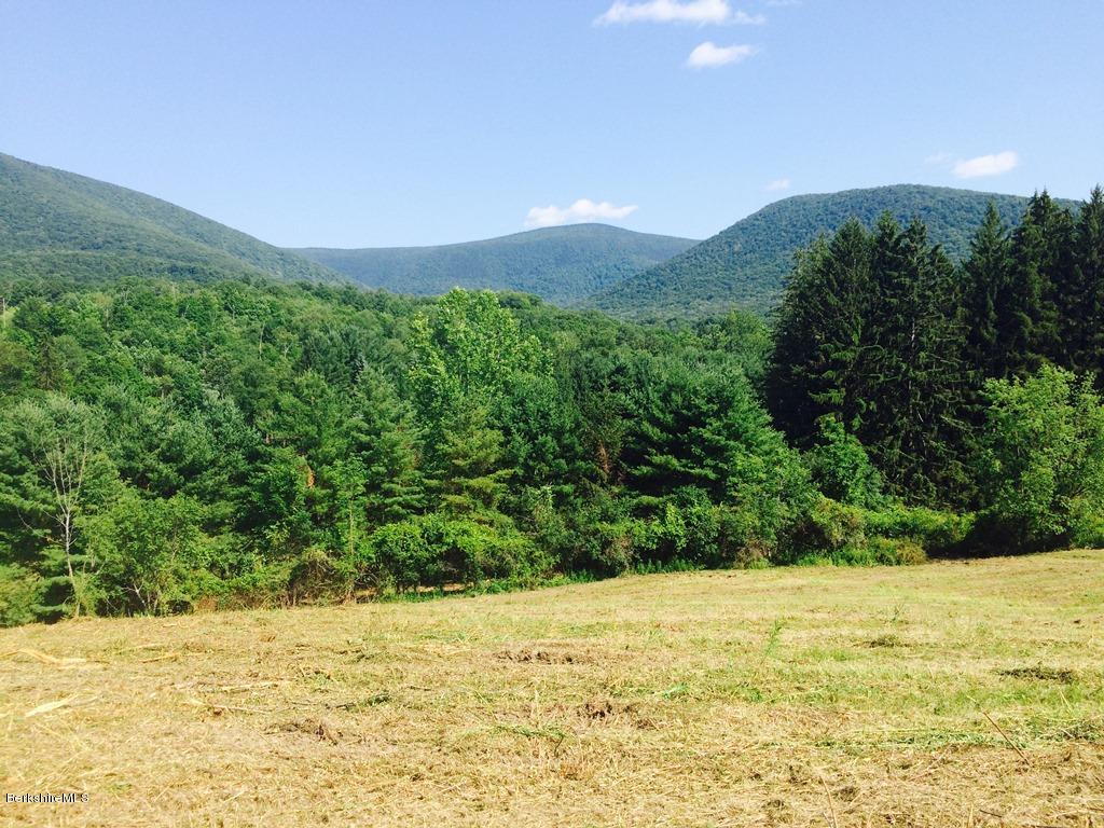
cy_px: 414
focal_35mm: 29
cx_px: 552
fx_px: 925
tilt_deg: -3.6
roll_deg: +0.3
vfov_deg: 48.2
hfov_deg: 61.7
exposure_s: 1/1466
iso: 32
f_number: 2.2
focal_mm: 4.15
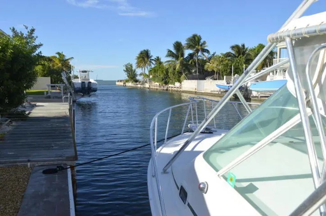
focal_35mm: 33
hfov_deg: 57.3
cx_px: 163
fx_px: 298
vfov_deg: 39.8
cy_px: 108
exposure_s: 1/250
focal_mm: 22
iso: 110
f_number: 8
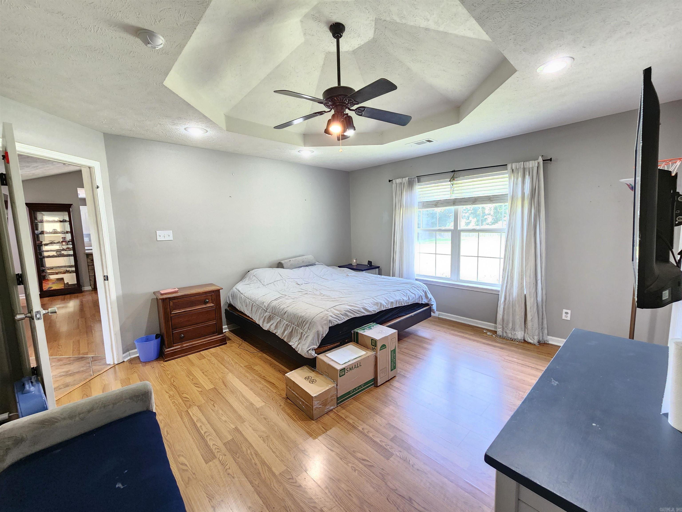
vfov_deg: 89.9
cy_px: 256
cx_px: 341
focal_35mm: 13
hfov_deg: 106.2
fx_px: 256
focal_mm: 2.2
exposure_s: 1/30
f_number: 2.2
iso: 320
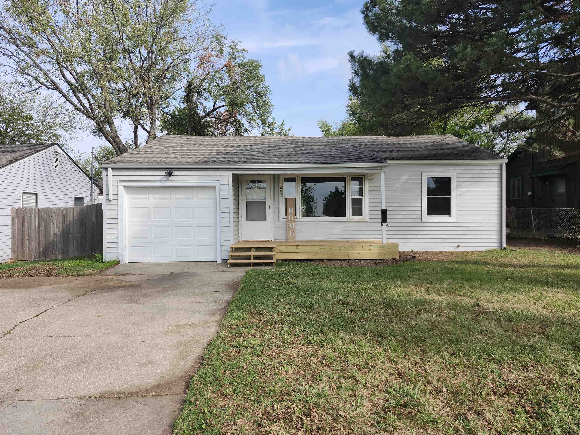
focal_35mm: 23
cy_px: 218
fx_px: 385
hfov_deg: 73.9
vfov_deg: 58.9
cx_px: 290
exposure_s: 1/724
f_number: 1.8
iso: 25
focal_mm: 5.54
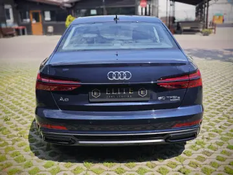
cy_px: 88
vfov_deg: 40.7
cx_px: 116
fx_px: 236
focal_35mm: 35
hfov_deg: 52.6
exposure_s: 1/2723
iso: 50
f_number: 1.4
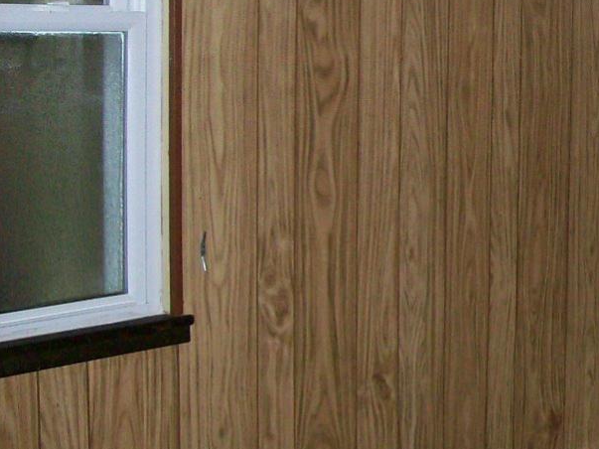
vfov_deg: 17.0
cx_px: 713
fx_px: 1488
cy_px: 78
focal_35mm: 86
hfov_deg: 21.2
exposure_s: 1/64
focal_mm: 6
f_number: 2.7
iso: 140
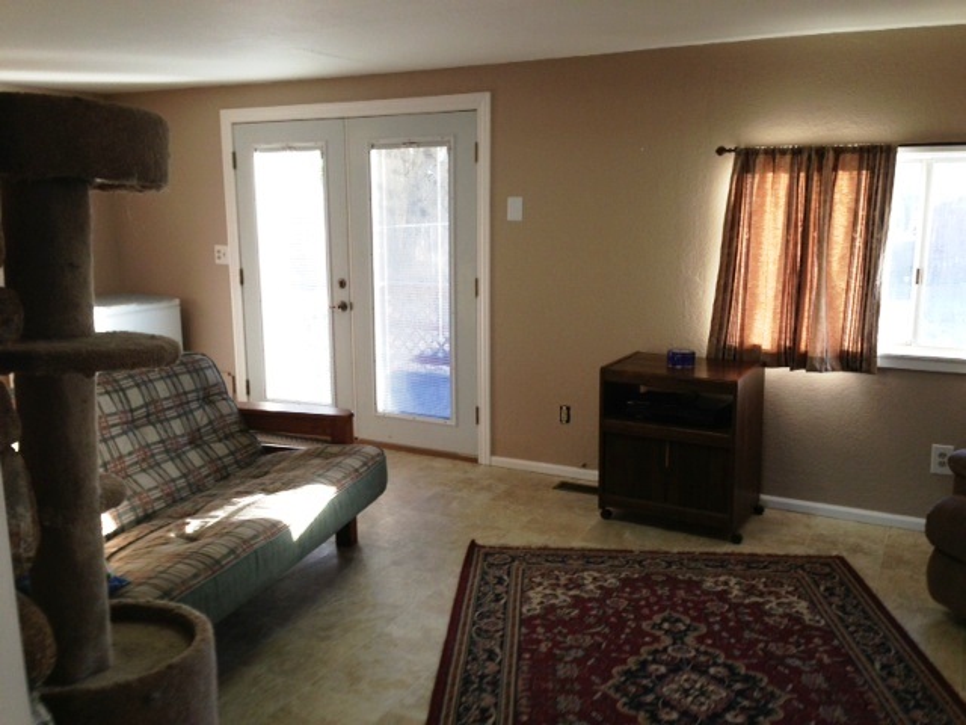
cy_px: 362
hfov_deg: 55.4
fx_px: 921
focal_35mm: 33
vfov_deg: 42.9
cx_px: 483
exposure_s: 1/60
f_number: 2.4
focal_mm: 4.13
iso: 64
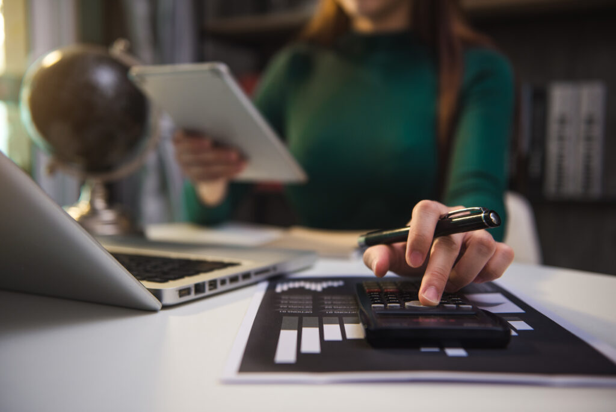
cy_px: 206
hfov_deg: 48.4
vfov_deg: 33.4
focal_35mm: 40
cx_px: 308
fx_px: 685
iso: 500
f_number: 3.2
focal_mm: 40
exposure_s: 1/125
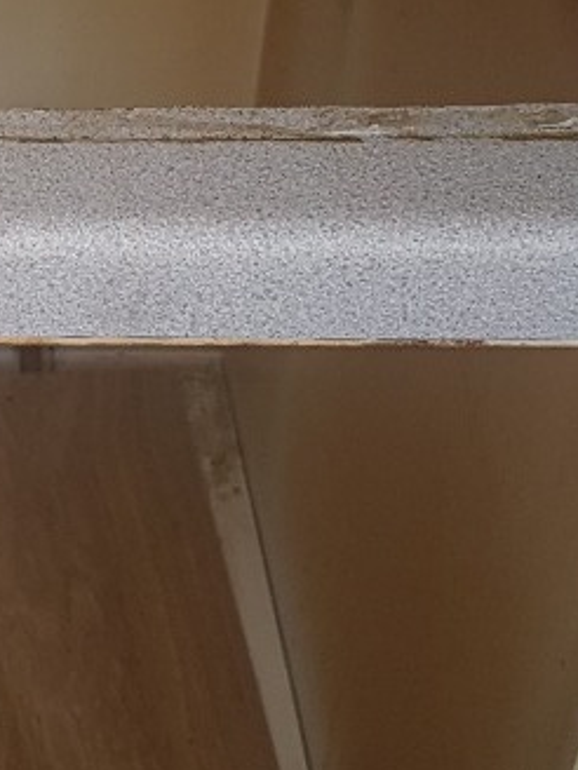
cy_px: 89
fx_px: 2115
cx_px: -256
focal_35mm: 95
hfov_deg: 14.6
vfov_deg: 20.3
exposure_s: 1/50
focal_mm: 4.2
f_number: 1.7
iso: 50
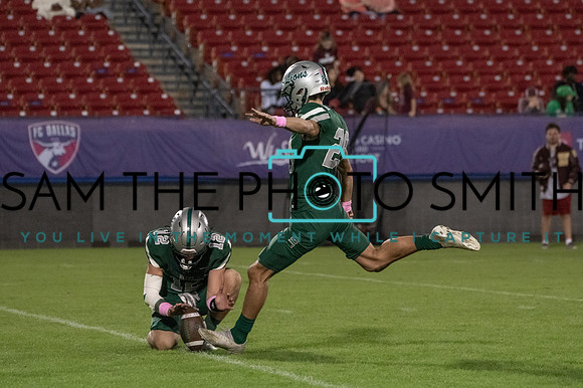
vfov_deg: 4.9
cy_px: 168
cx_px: 328
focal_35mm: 282
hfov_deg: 7.3
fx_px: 4566
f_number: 5.6
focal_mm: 218
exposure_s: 1/1250
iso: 8000
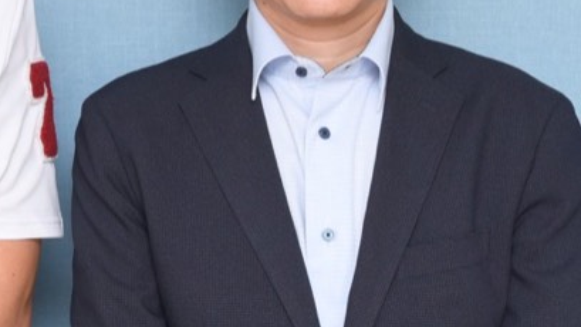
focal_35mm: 129
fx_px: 1987
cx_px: -16
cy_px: 128
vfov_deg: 9.4
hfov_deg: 16.3
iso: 800
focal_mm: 36
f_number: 7.1
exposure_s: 1/100
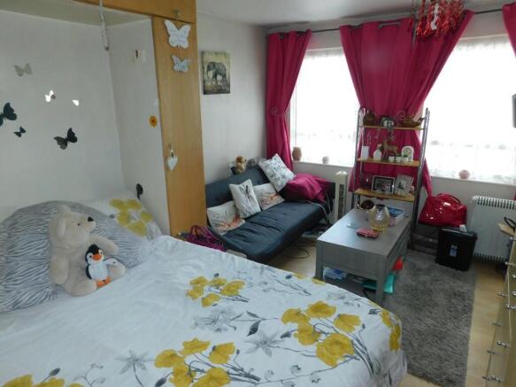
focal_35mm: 23
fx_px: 343
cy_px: 194
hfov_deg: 73.9
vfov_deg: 58.9
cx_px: 258
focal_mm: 4
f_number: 3
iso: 200
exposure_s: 1/30
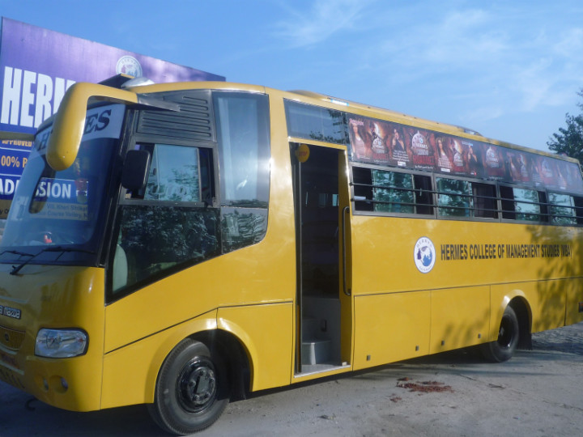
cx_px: 292
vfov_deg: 39.7
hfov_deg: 51.4
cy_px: 218
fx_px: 606
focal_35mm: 36
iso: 100
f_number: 4
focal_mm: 5.3
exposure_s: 1/640
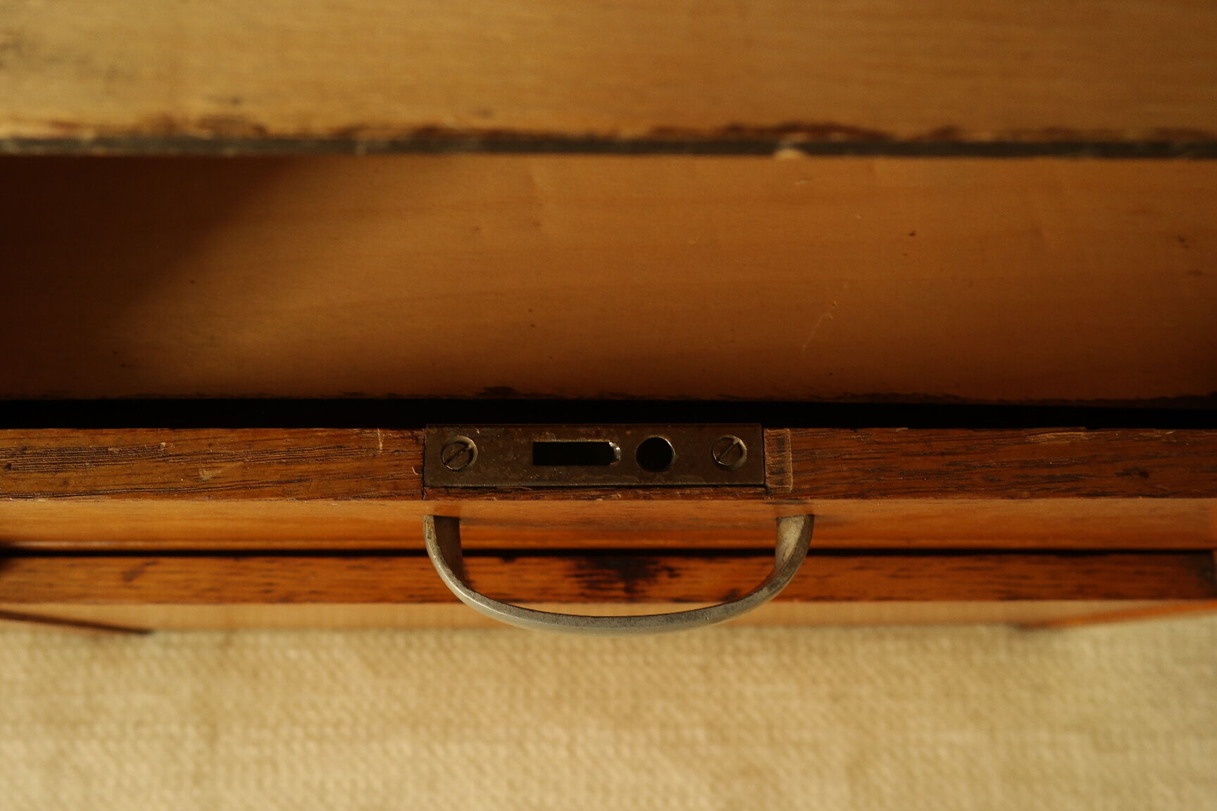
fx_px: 1014
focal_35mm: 30
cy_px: 406
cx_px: 608
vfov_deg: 43.6
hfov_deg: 61.9
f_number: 5.6
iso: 400
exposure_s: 1/30
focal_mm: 20
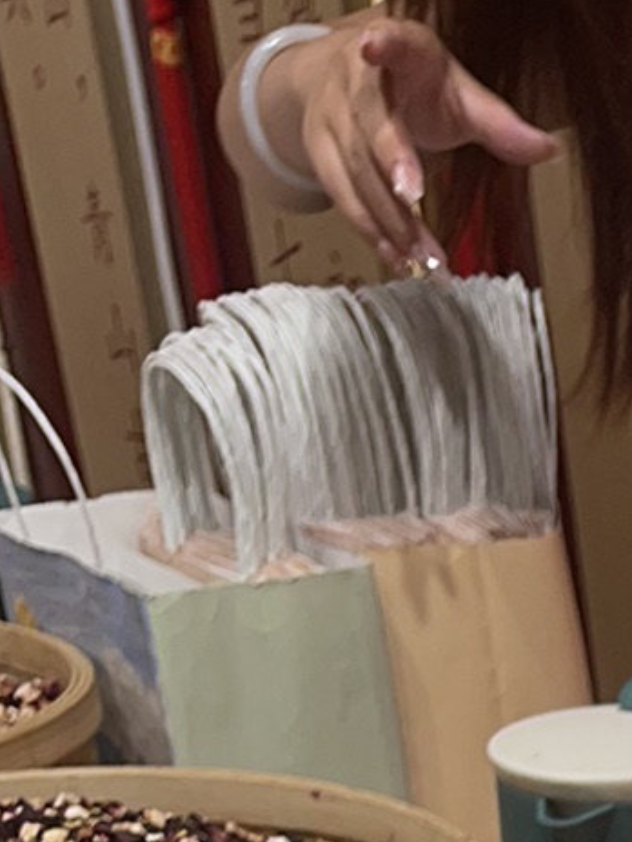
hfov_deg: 11.7
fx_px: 2726
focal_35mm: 112
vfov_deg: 14.4
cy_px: 1717
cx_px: 1328
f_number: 1.6
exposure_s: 1/309
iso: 32
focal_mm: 5.1
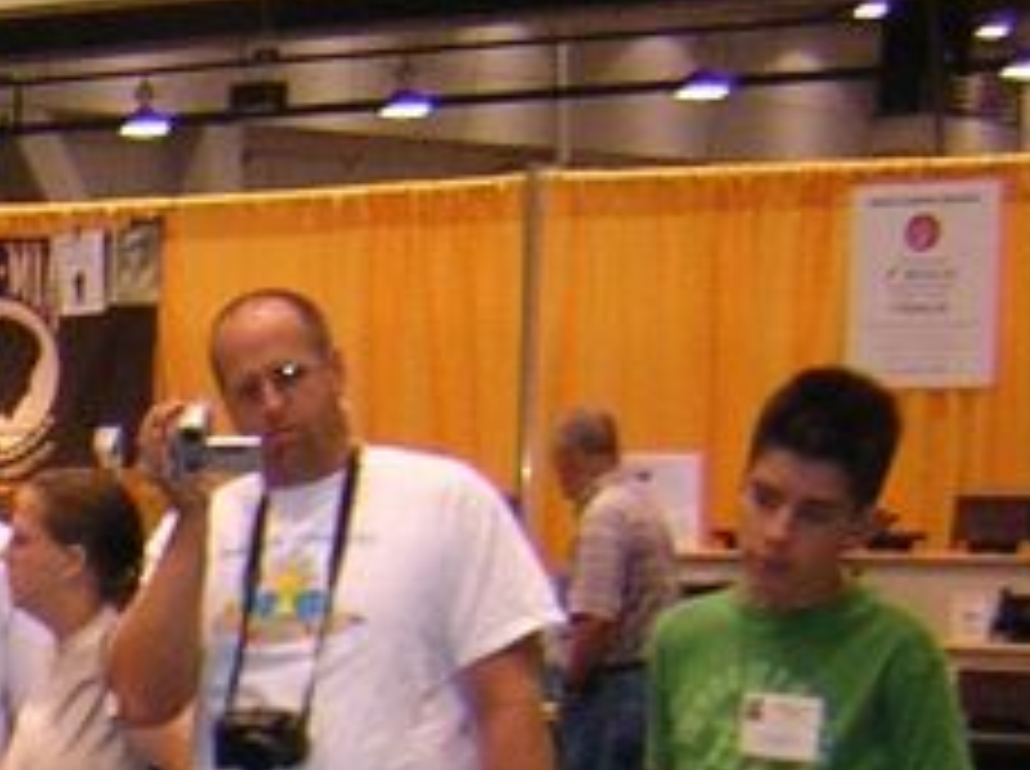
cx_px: -711
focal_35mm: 126
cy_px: 991
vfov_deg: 11.4
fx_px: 3743
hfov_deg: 14.2
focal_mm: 4.7
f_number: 2.6
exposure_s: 1/60.1
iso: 350
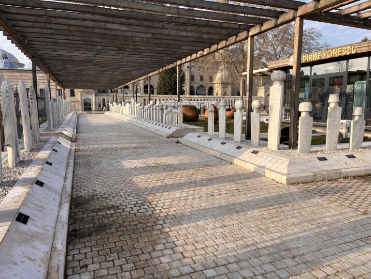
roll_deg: -0.8
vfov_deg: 53.1
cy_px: 140
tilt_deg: -7.6
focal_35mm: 26
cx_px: 186
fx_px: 279
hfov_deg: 67.3
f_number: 1.6
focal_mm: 5.1
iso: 50
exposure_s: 1/1325
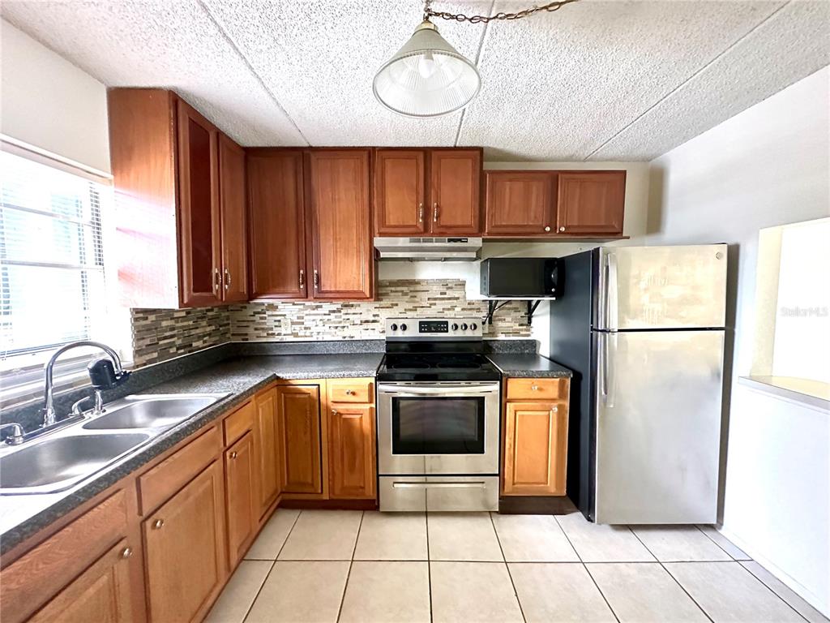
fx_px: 336
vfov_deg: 85.7
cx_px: 415
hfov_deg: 102.1
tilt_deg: -4.0
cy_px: 312
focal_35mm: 14
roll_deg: -0.1
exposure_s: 1/60
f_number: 2.2
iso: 800
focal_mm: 2.22
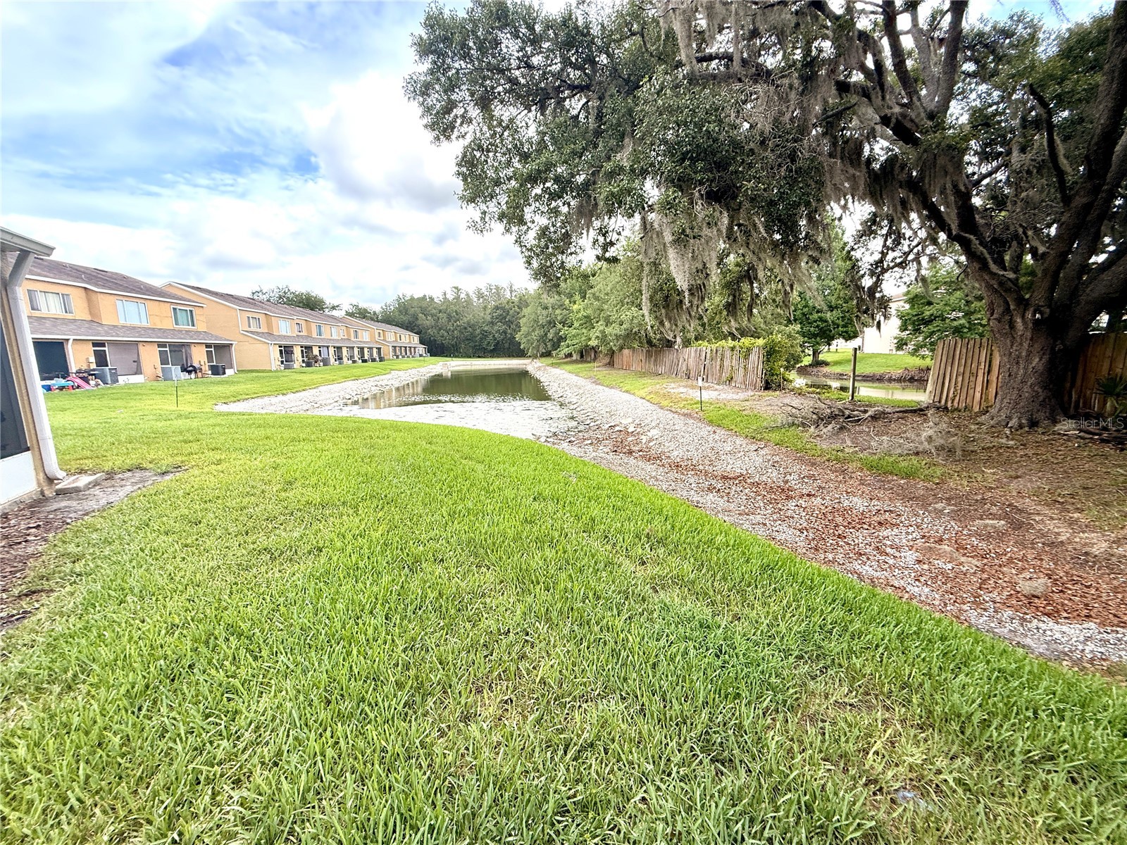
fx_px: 456
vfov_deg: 85.7
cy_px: 422
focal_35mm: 14
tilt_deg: -7.8
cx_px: 564
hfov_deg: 102.1
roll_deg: -0.1
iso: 64
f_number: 2.2
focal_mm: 2.22
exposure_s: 1/631
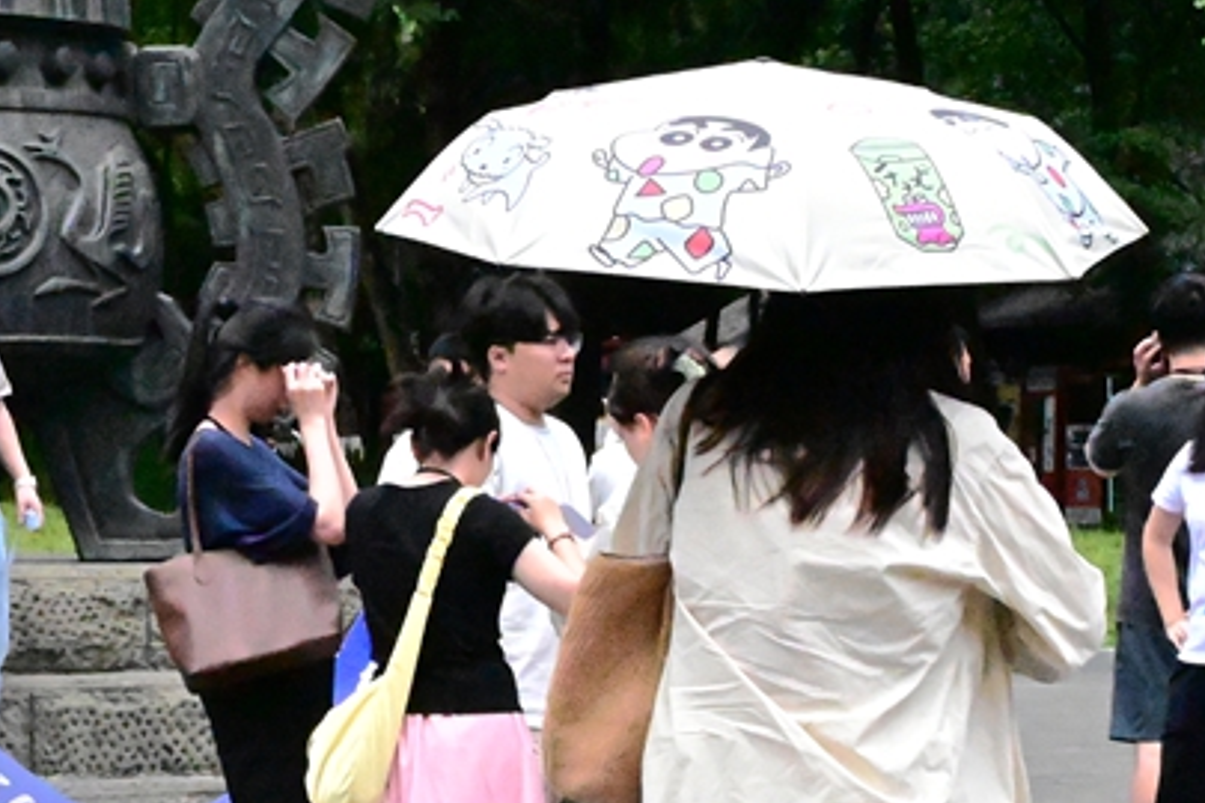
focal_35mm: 148
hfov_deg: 13.6
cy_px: 503
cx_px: -86
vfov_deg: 9.3
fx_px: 4954
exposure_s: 1/8000
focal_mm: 50
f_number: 20
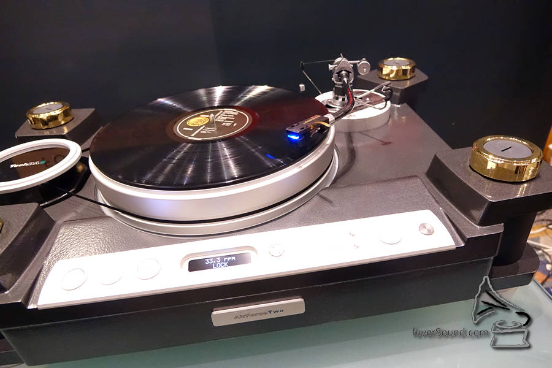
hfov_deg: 73.7
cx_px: 276
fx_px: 368
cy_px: 184
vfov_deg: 53.1
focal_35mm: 24
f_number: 2.8
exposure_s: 1/60
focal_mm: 8.8
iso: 2500
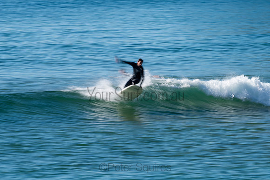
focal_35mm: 599
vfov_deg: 2.3
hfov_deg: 3.4
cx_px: 138
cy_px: 88
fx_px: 4490
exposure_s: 1/20
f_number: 16
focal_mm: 500
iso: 31
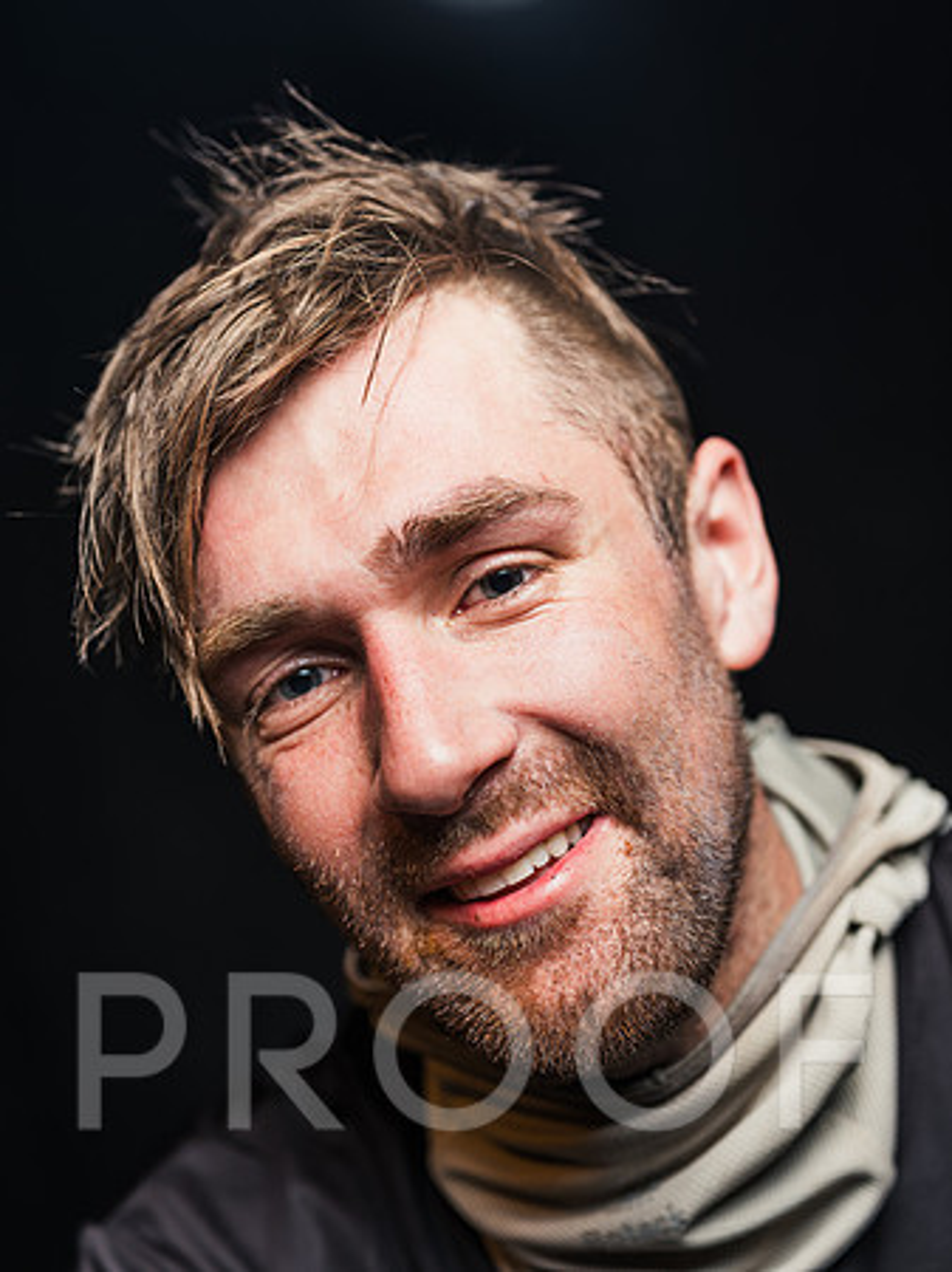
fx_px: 2312
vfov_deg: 30.7
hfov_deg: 23.3
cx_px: 476
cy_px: 636
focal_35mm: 63
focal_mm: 80
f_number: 3.2
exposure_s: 1/125
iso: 100
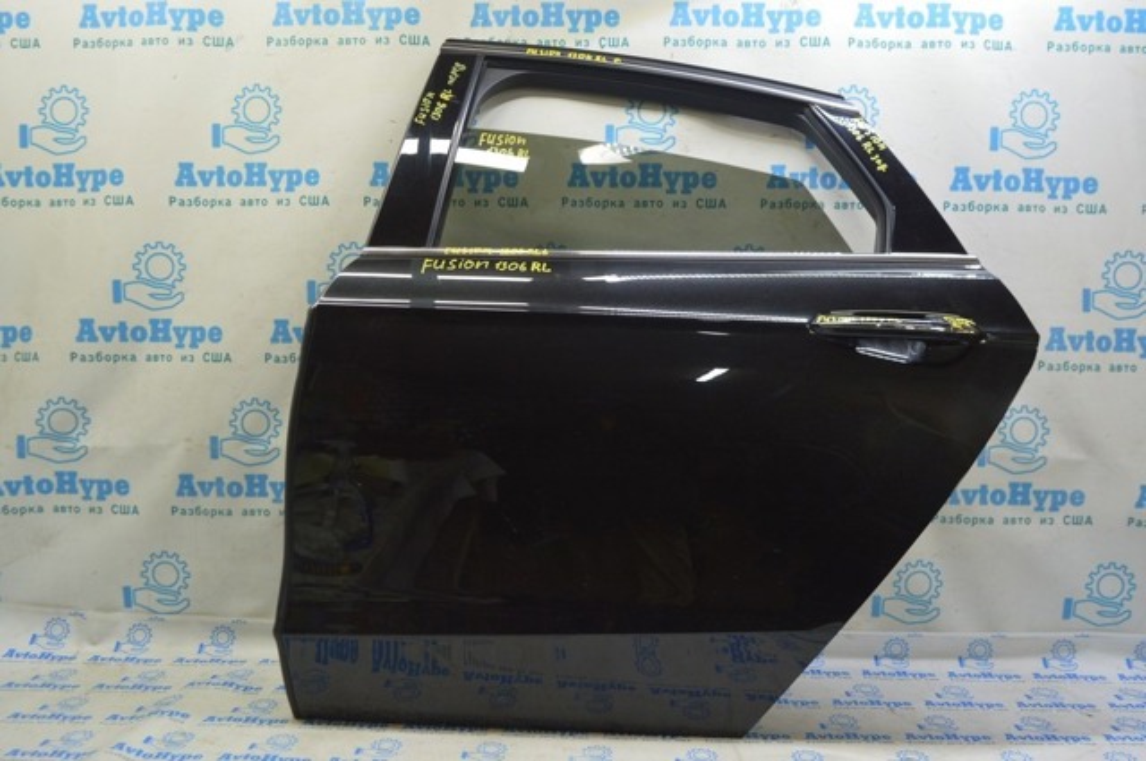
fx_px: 1001
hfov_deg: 59.6
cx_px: 573
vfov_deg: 41.6
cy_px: 380
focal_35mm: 32
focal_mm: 21
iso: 400
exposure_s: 1/20
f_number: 5.6
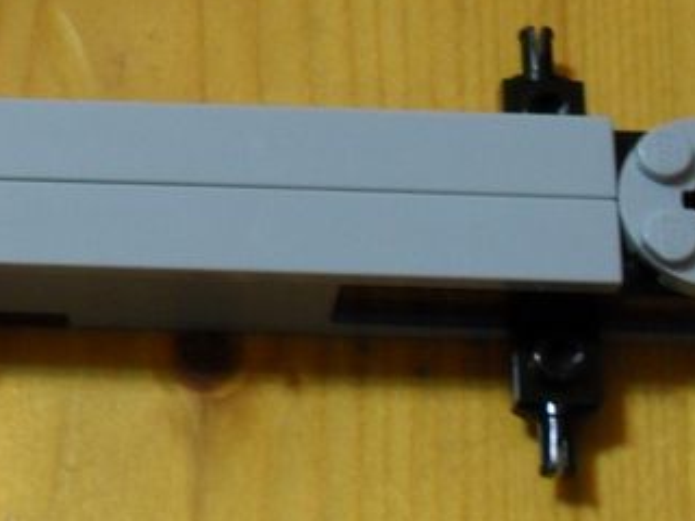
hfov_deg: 17.0
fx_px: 2249
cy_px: 148
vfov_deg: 13.2
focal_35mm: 112
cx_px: -56
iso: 200
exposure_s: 1/4
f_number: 2.8
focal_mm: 6.2
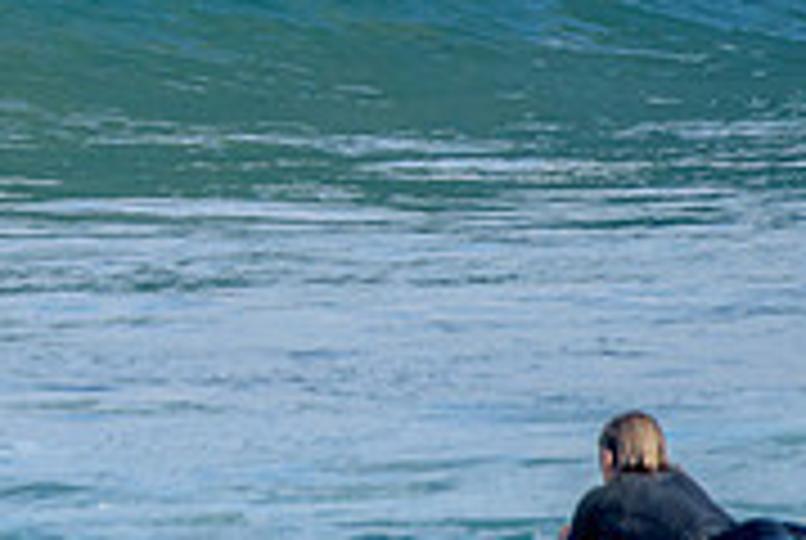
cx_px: -432
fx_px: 44403
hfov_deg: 1.0
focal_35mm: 1980
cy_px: -124
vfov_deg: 0.7
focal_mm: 500
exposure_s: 1/2000
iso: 360
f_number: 5.6
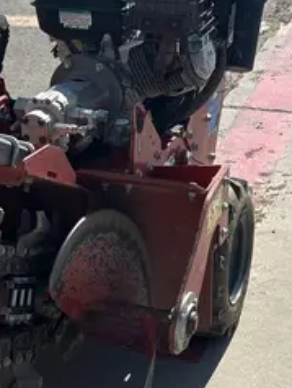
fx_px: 898
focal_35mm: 80
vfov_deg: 24.4
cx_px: 54
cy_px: 218
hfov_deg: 18.3
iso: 50
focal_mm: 5.96
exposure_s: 1/3448
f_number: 1.6
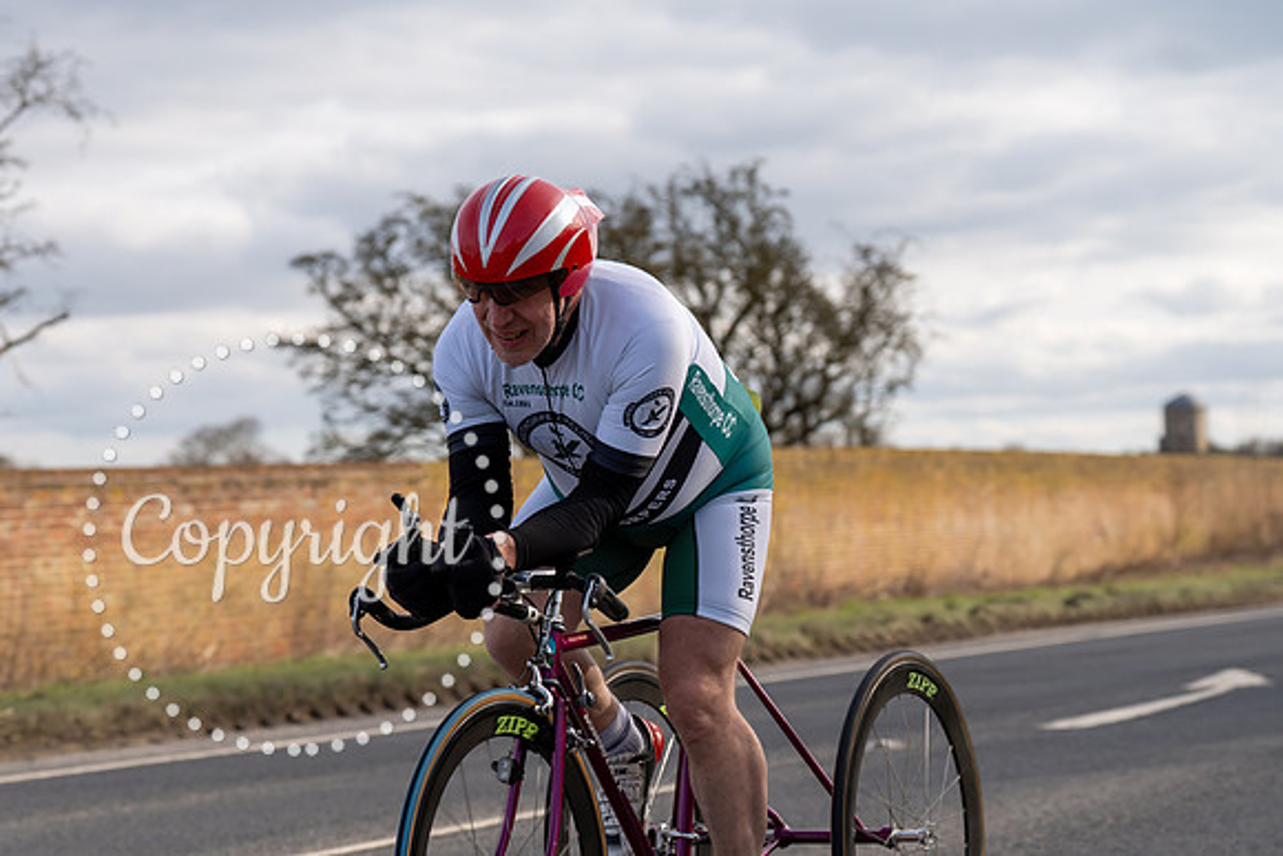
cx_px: 554
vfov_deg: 16.4
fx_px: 2977
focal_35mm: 84
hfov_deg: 24.3
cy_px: 462
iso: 100
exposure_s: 1/800
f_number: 4
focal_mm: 70
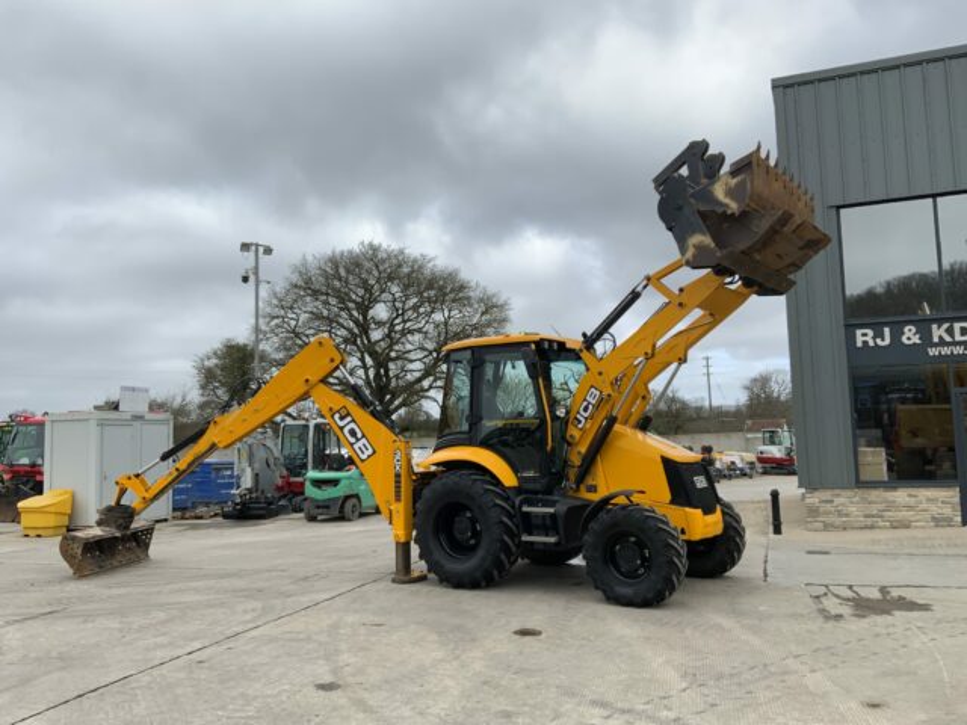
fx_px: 810
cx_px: 484
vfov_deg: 48.2
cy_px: 362
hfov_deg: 61.7
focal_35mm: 29
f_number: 1.8
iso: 16
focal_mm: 3
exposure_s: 1/599
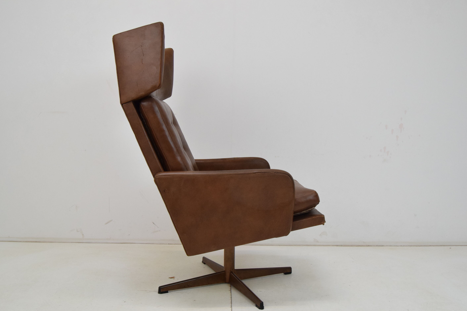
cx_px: 237
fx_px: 454
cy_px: 161
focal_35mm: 35
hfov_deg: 54.4
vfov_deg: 37.8
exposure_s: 1/250
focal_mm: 22
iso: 1600
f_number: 8
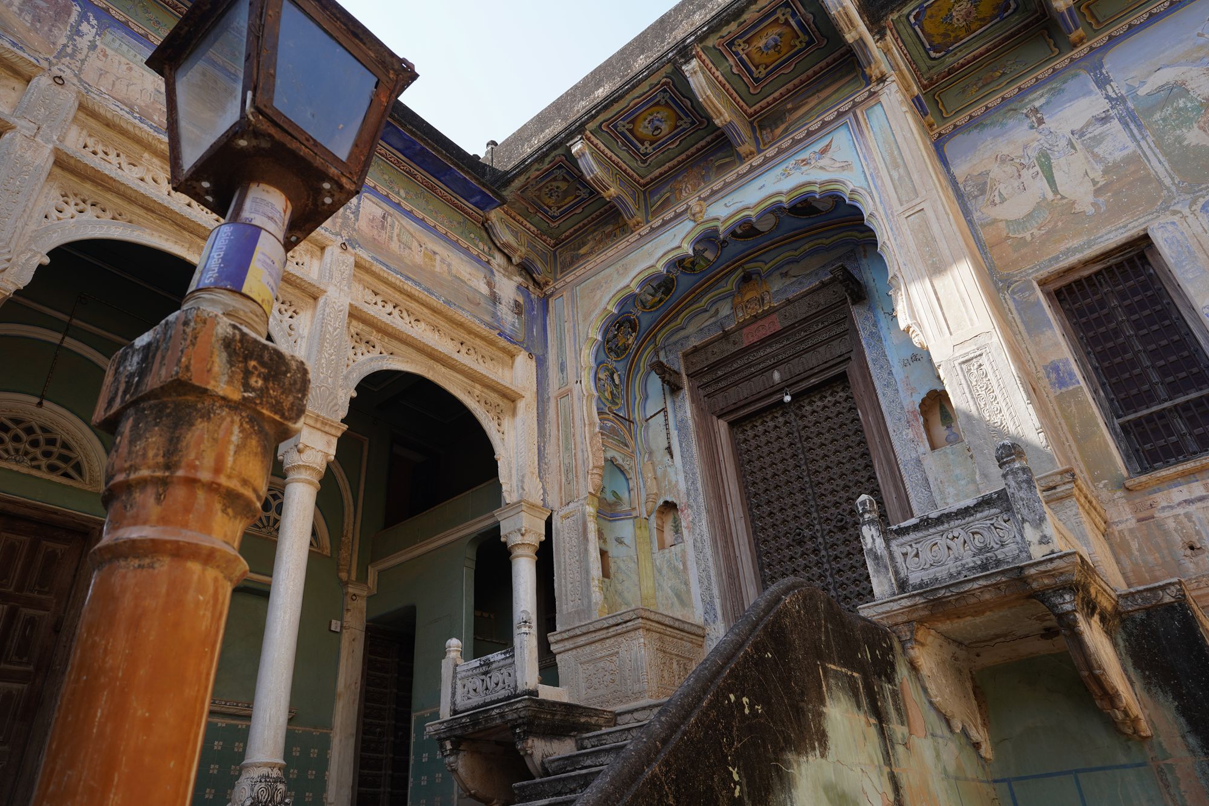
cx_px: 604
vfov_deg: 53.1
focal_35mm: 24
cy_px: 403
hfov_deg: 73.7
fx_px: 806
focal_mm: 24
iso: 100
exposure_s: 1/100
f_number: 7.1
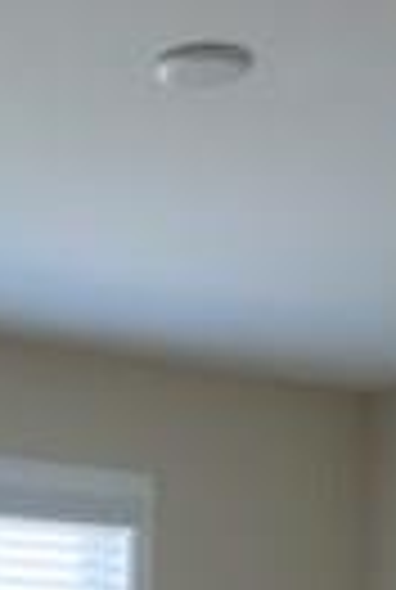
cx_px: -43
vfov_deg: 17.9
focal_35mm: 99
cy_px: 932
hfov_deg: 13.6
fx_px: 1625
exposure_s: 1/125
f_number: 5.6
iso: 200
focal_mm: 18
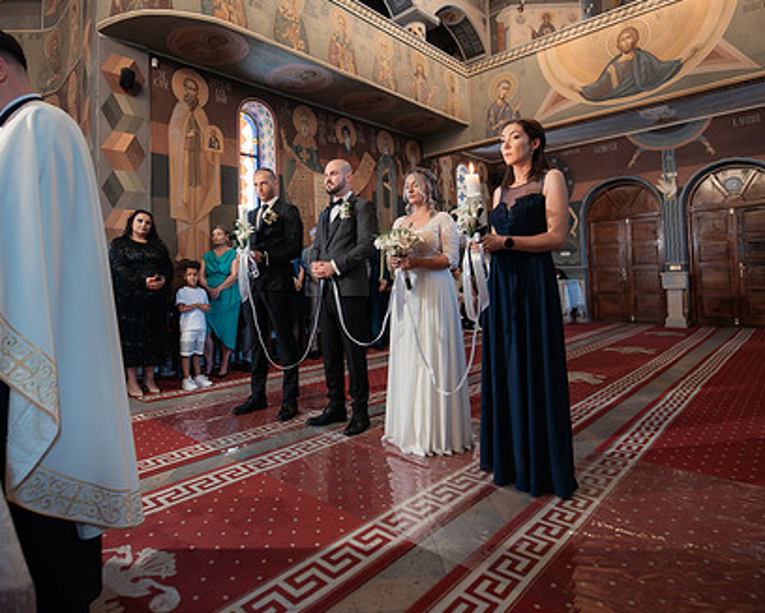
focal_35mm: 20
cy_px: 271
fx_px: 453
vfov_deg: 67.9
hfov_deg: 80.0
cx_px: 336
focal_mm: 15
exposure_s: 1/125
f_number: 2.8
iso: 1600
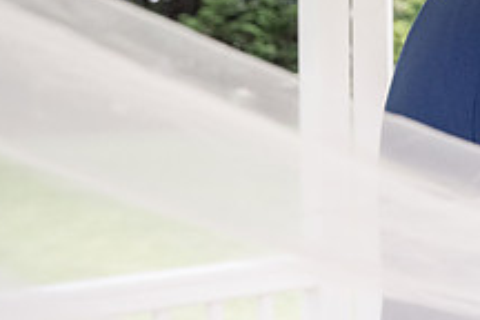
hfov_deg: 17.2
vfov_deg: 12.0
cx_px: 593
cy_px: 26
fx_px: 1507
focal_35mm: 113
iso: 3200
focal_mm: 42
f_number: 4
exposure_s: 1/320
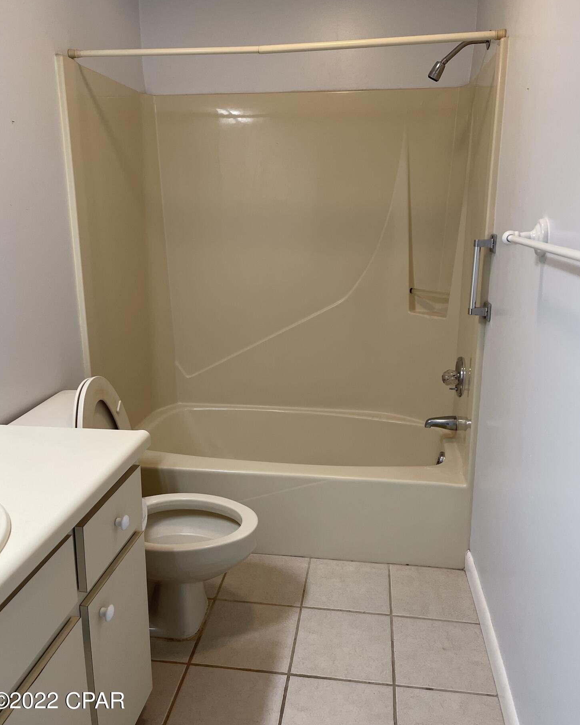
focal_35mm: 28
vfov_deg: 62.2
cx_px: 290
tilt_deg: -11.8
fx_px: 601
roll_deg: +0.5
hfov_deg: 51.5
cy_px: 338
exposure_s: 1/60
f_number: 1.6
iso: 160
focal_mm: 5.1
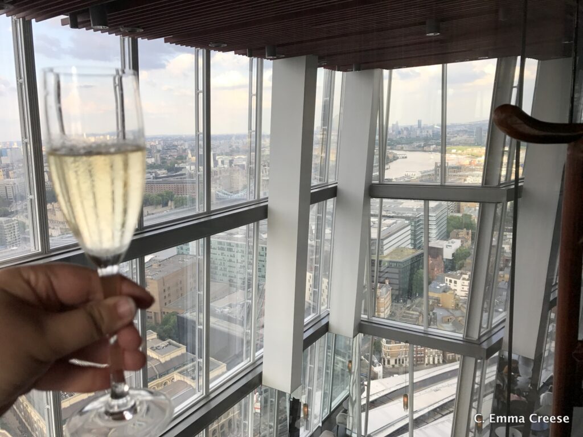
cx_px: 292
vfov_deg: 49.7
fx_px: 472
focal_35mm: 28
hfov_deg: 63.4
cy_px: 218
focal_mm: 3.99
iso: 20
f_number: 1.8
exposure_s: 1/293
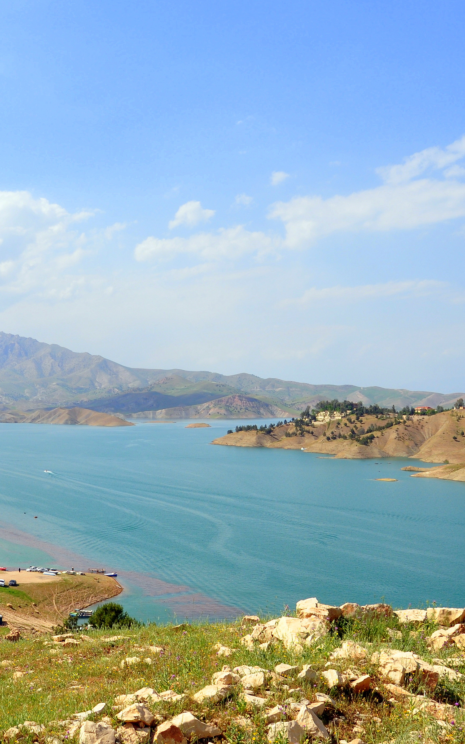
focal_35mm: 42
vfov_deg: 47.2
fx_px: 852
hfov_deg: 29.9
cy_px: 375
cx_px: 105
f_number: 10
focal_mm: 18
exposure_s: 1/320
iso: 200
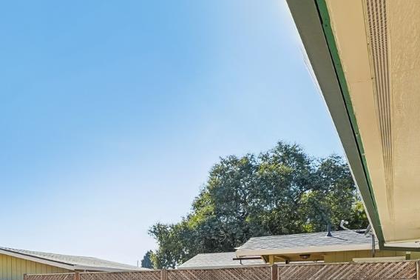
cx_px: -37
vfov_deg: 32.7
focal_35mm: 37
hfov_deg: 41.8
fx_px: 431
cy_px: 287
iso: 500
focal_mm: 14
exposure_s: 1/320
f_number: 9
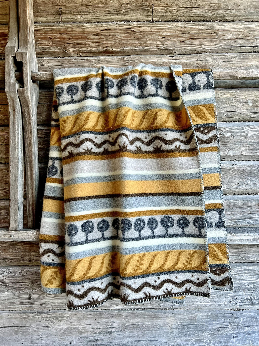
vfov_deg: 67.3
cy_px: 173
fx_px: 259
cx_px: 130
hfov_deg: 53.1
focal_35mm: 26
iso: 50
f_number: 1.5
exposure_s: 1/121
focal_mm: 5.7
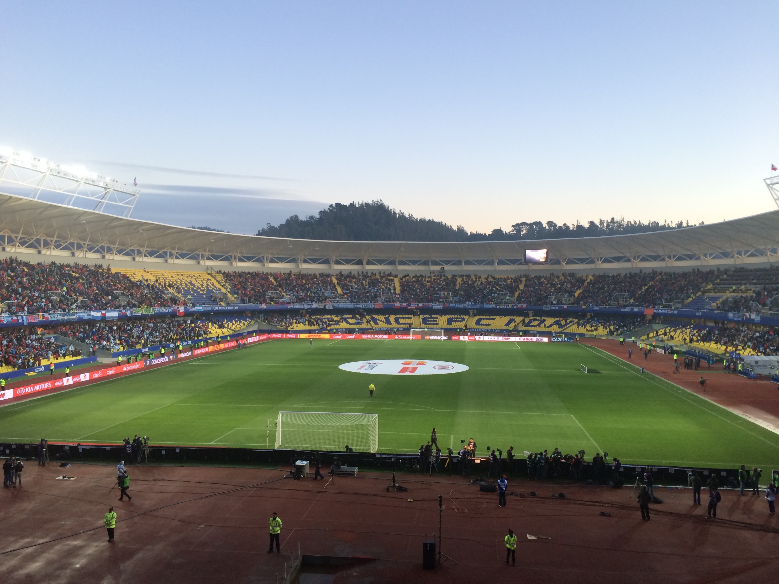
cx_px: 390
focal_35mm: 29
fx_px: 653
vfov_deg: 48.2
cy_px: 292
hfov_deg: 61.7
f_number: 2.2
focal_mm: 4.15
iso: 32
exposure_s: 1/40
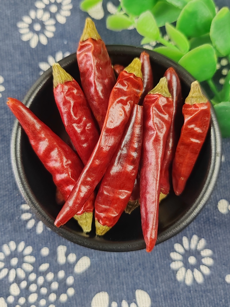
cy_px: 154
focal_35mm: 32
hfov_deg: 44.2
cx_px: 115
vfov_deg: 56.8
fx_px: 284
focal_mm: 6.14
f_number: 1.8
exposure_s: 1/100
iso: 640
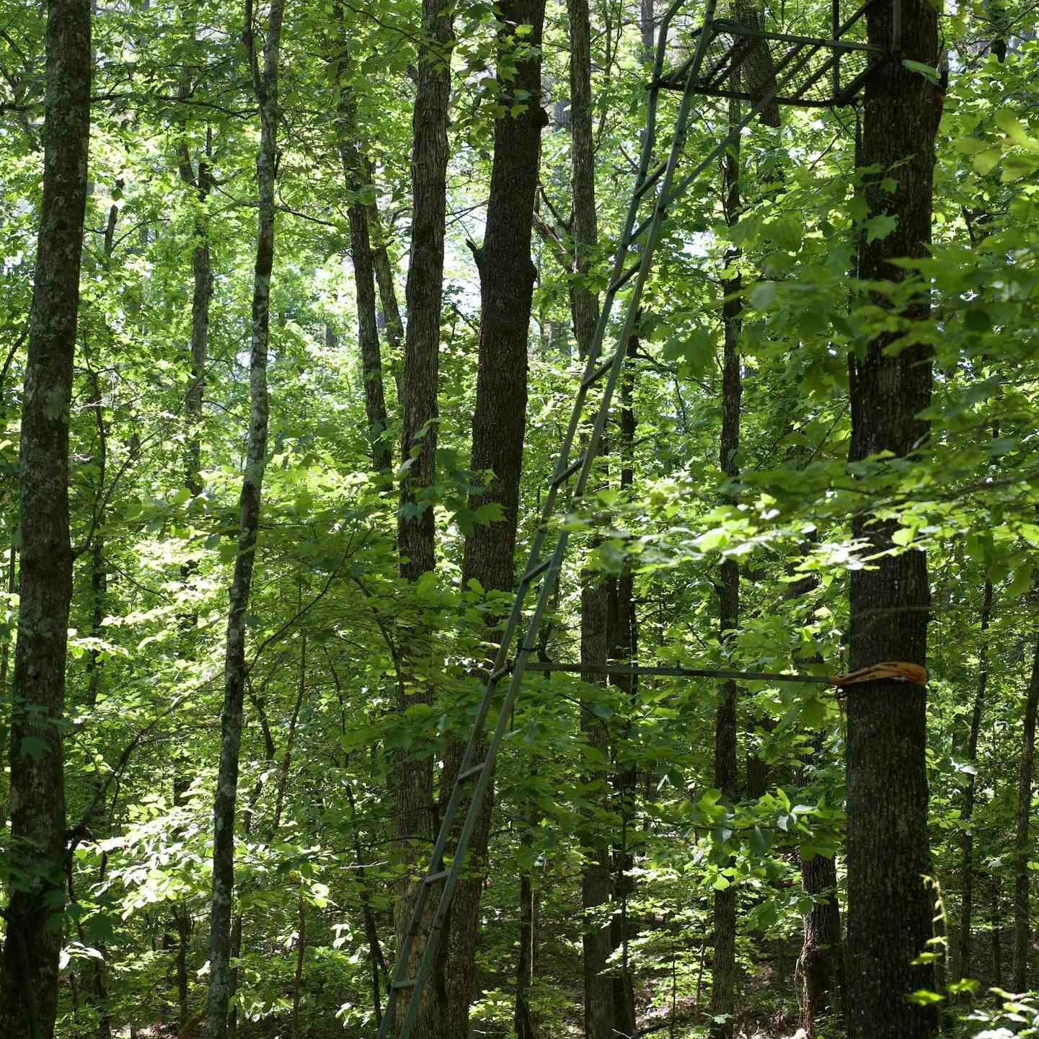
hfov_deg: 19.9
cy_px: 498
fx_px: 2954
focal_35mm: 87
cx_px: 381
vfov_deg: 19.9
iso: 100
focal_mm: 48
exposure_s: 1/60
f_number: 4
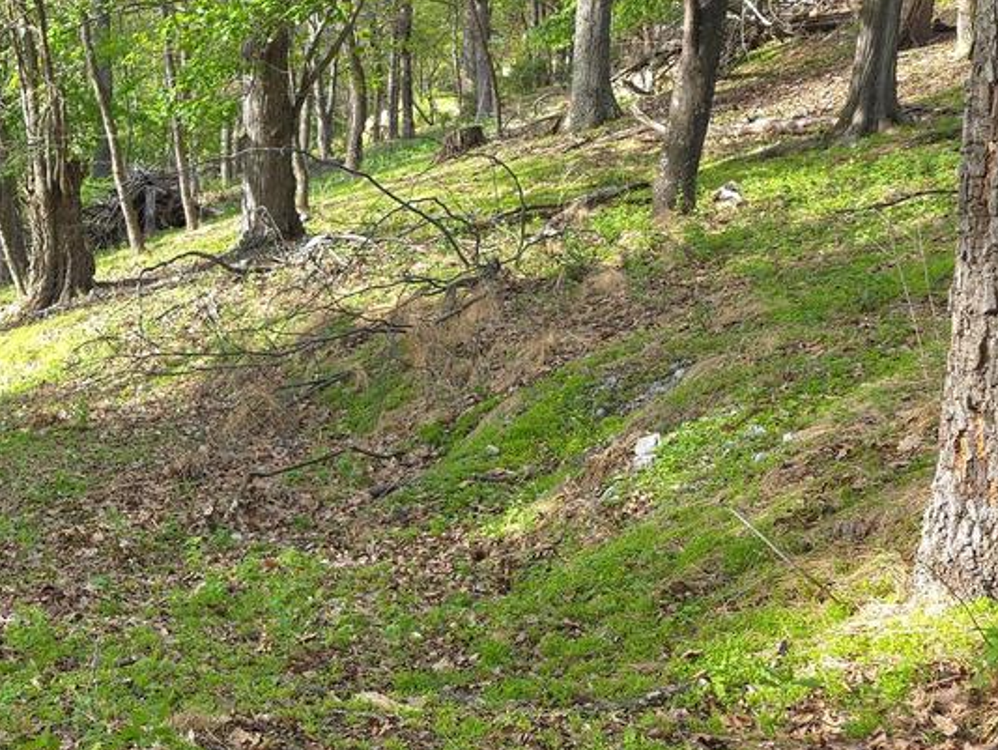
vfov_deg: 23.6
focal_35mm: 62
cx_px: -34
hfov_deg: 28.9
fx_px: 1788
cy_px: 499
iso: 12
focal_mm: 6.3
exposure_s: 1/60
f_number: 1.7
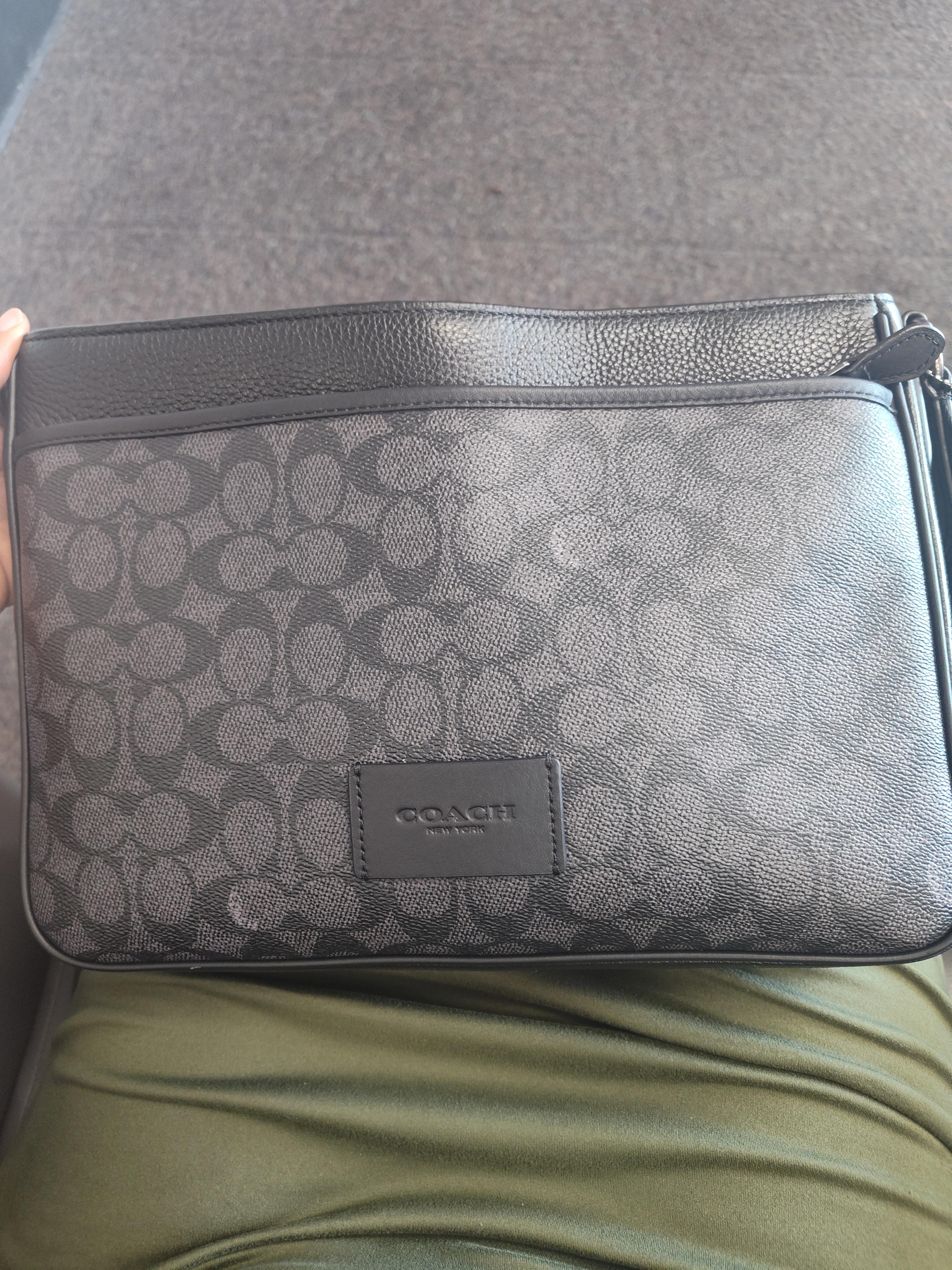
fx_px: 843
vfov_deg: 73.9
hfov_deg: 58.9
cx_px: 476
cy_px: 635
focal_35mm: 23
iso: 1075
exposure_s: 1/60
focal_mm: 5.56
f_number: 1.8
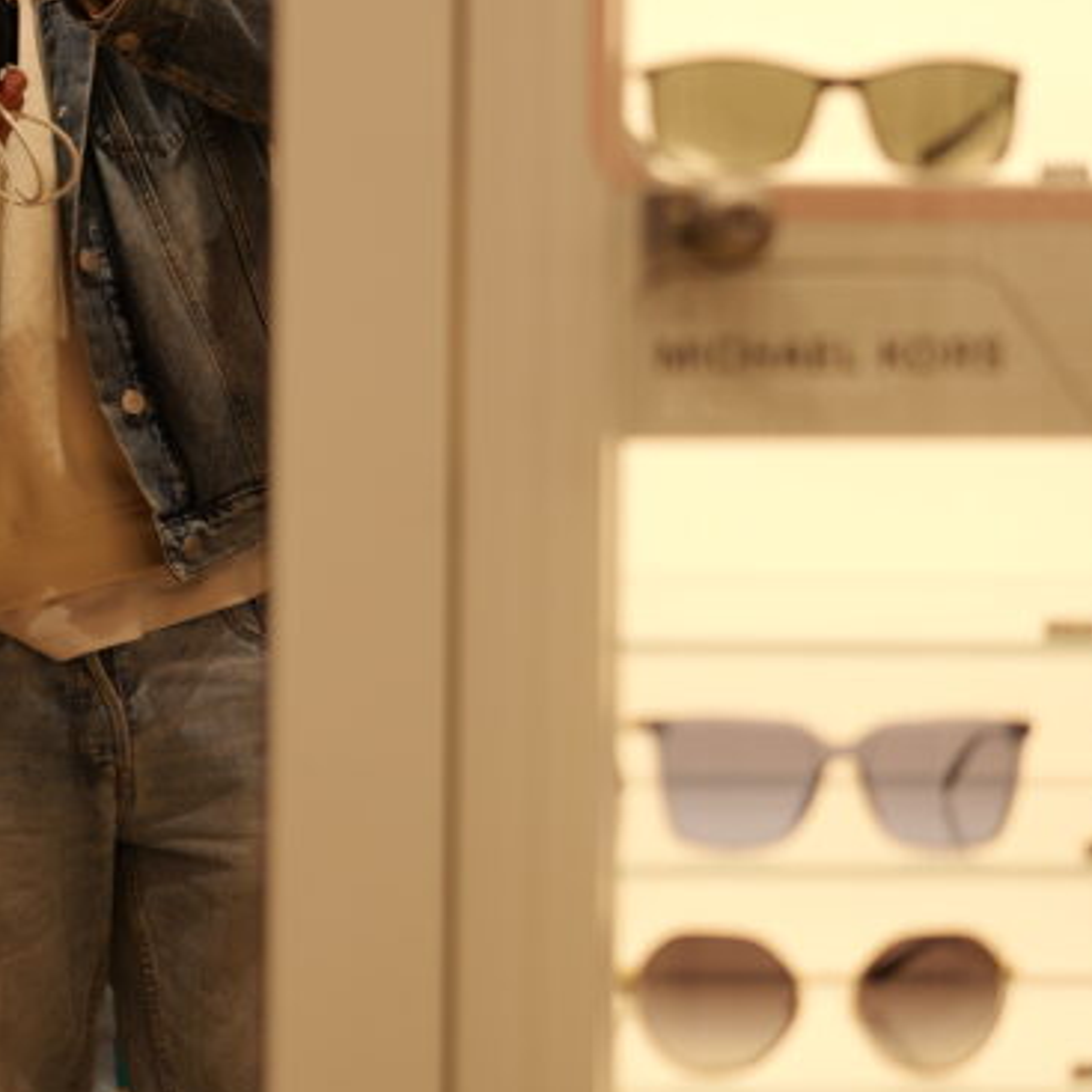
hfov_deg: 12.7
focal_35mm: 136
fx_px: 4854
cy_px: 158
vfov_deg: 12.8
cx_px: 137
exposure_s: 1/100
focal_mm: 51
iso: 100
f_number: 2.8
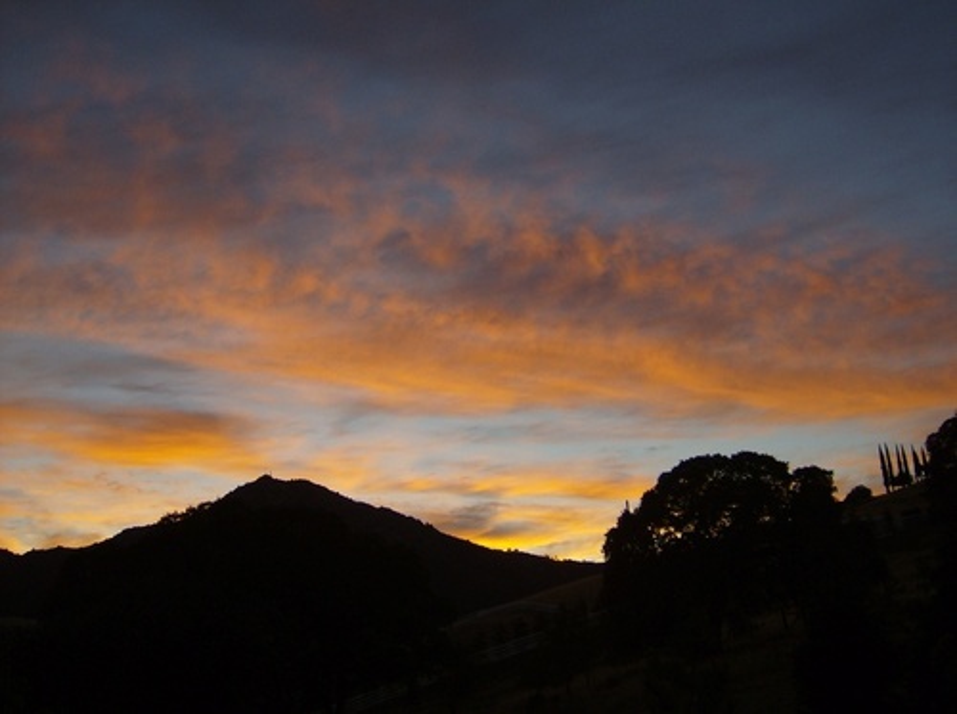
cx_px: 478
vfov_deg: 37.6
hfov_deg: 49.1
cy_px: 357
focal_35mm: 38
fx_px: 1049
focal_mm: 6.4
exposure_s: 1/166
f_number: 2.9
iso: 100
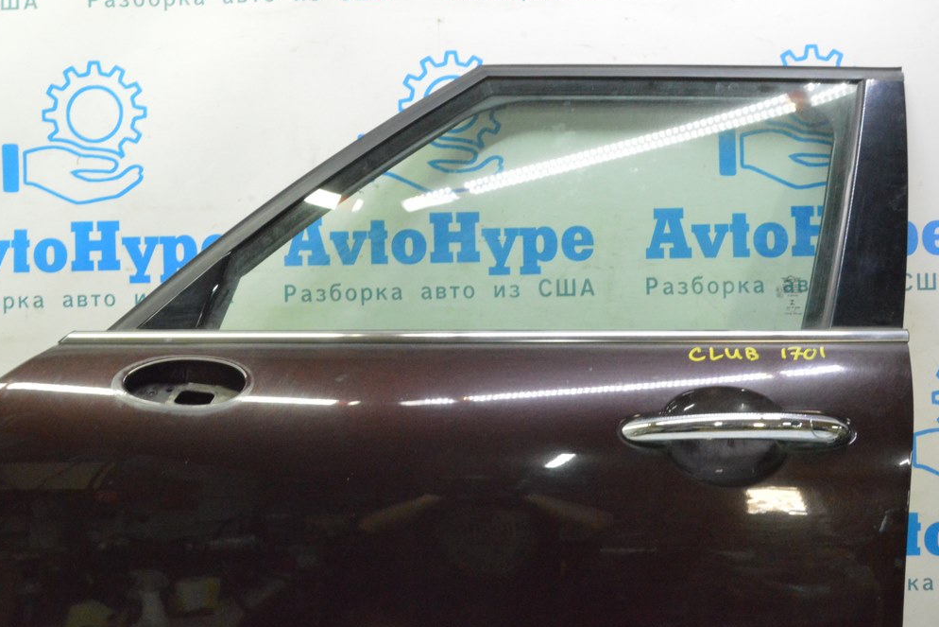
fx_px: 926
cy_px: 315
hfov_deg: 53.8
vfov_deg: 37.4
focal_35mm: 36
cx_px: 470
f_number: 20
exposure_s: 1/20
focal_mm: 23
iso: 6400
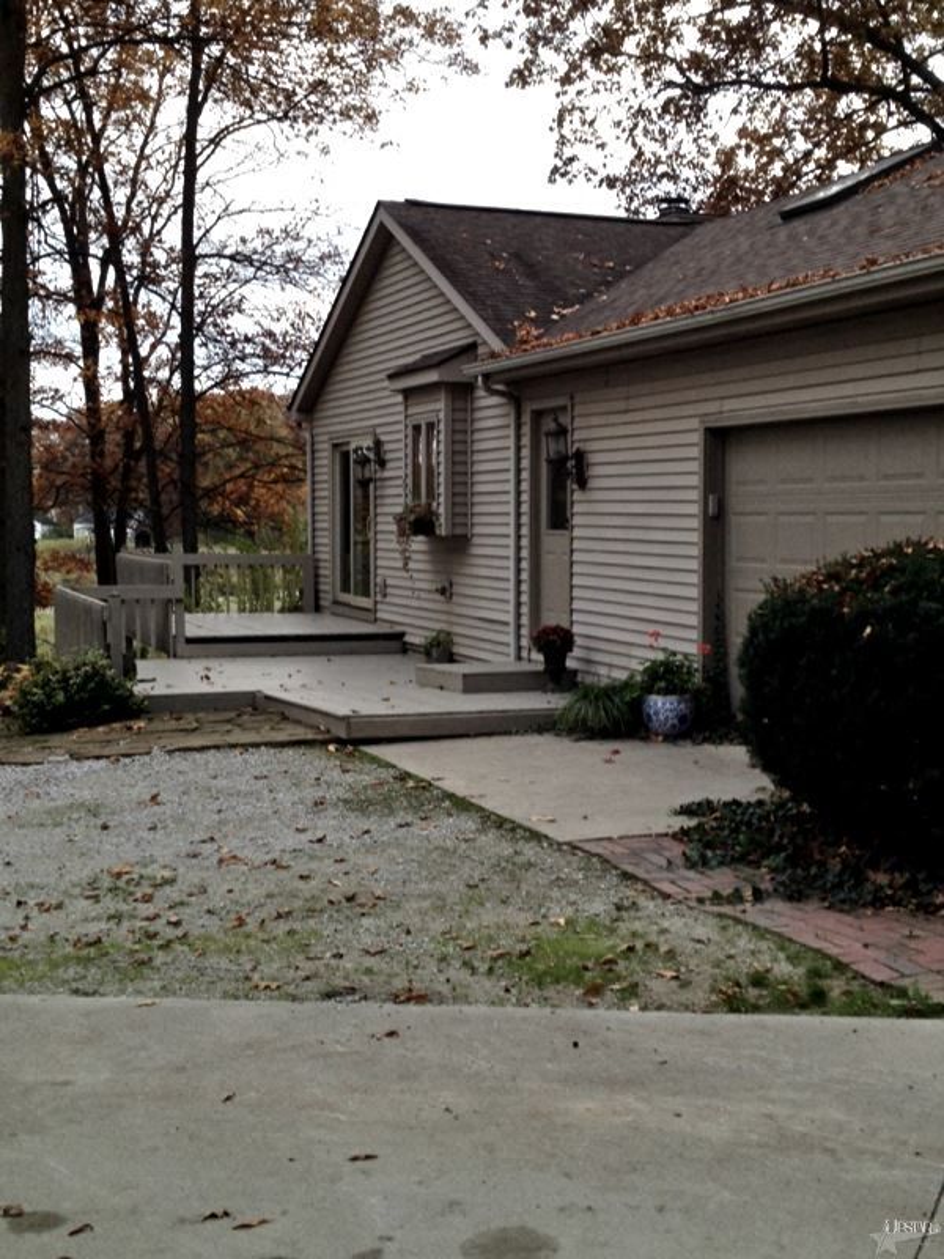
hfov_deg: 40.7
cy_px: 630
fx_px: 1273
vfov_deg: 52.6
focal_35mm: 35
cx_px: 472
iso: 50
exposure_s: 1/203
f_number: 2.4
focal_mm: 4.28
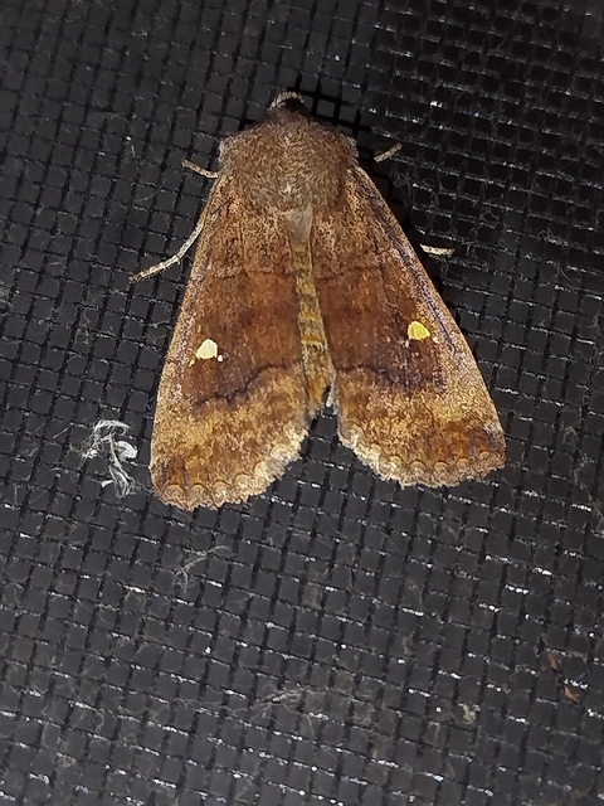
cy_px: 403
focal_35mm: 84
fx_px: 1954
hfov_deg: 17.6
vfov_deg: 23.3
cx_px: 302
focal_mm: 5.31
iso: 160
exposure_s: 1/50
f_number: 1.7
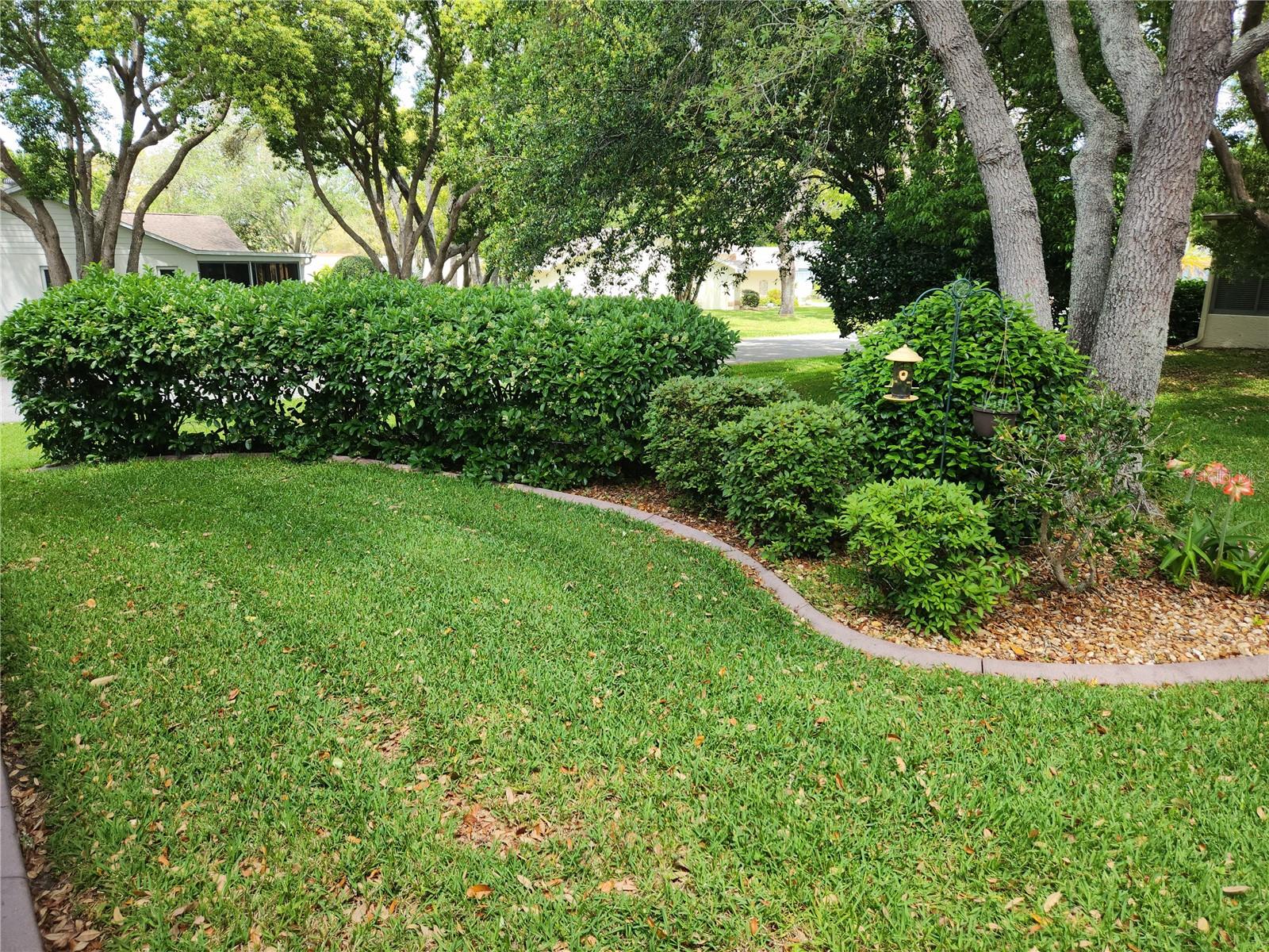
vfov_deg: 58.9
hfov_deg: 73.9
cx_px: 634
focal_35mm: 23
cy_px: 476
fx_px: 843
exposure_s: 1/265
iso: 20
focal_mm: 5.4
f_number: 1.8
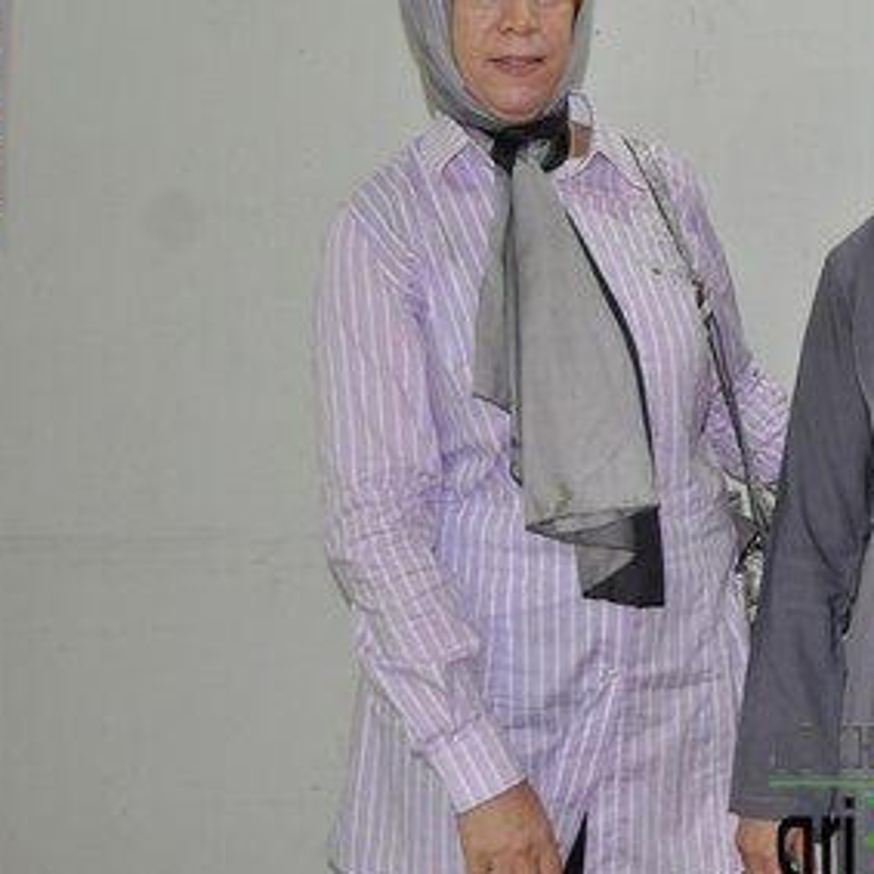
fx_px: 1971
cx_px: 967
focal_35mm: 69
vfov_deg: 24.9
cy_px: 310
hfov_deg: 23.4
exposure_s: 1/60
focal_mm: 24
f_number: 3.8
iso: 800
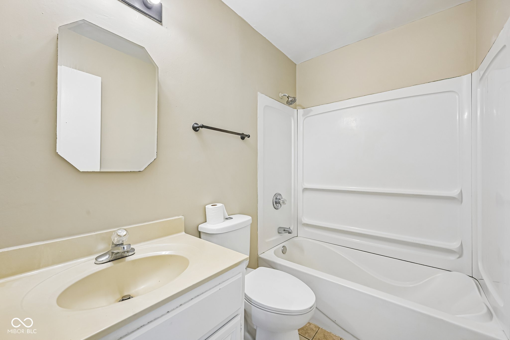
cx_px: 255
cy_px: 170
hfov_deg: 104.3
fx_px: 198
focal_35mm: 14
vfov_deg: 81.2
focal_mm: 14
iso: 220
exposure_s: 1/15
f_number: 8
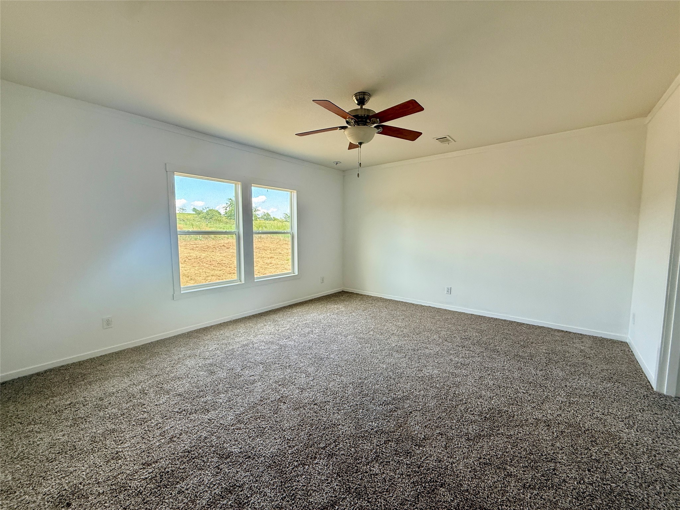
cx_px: 340
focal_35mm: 14
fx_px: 275
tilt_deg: -4.9
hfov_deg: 102.1
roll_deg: -0.2
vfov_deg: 85.7
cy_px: 255
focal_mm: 2.22
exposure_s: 1/99
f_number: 2.2
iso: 200
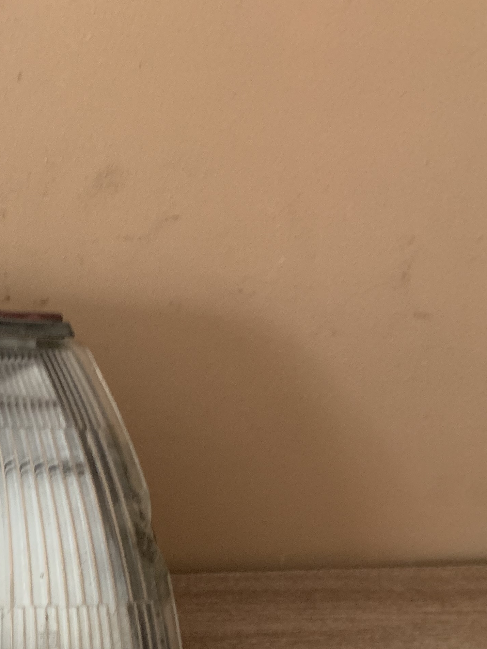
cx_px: -168
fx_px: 1031
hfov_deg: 23.2
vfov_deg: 34.3
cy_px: 475
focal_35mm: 55
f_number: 1.8
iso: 400
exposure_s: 1/46
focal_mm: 4.25
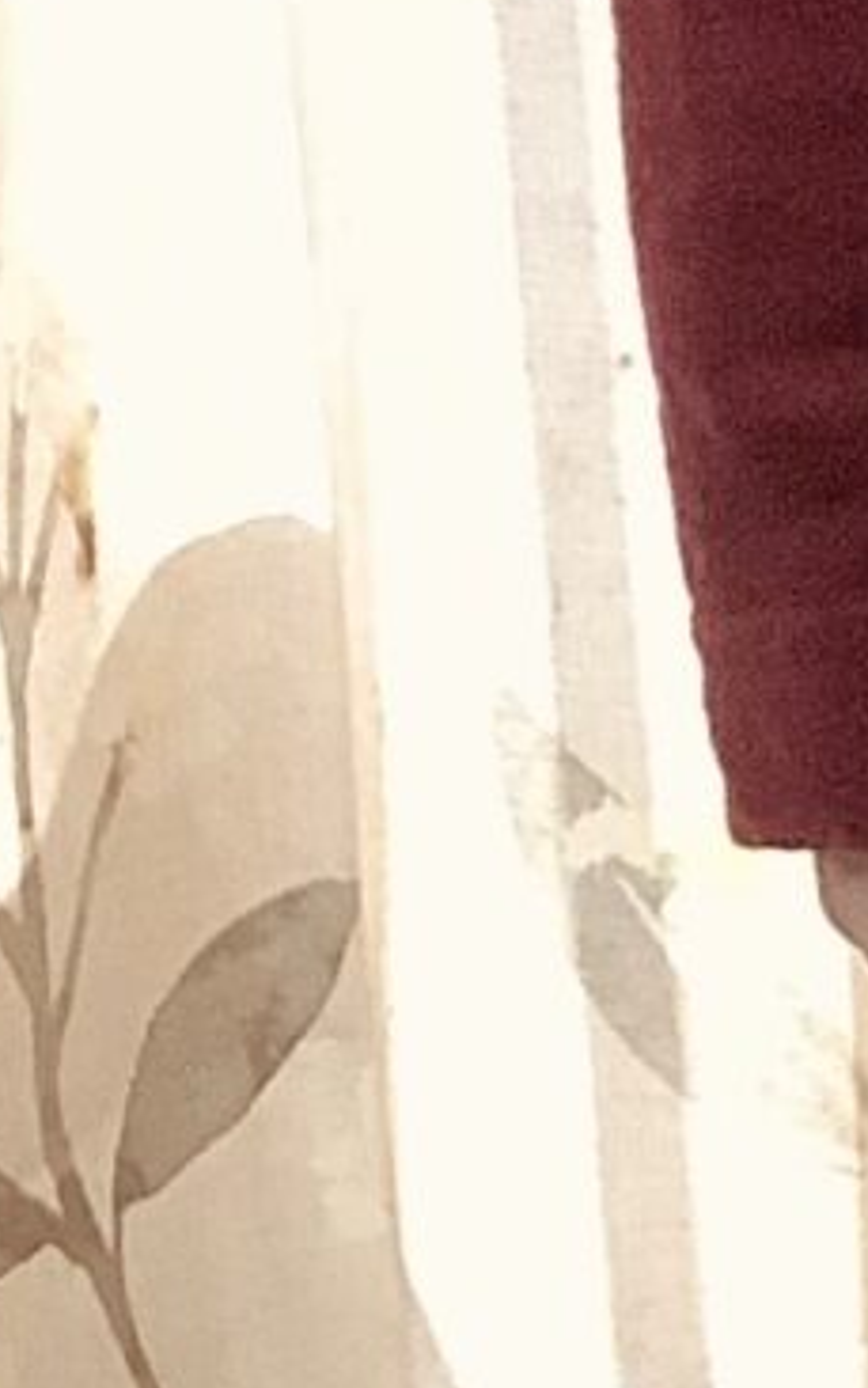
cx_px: 2733
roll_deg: +1.8
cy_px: -421
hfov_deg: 5.3
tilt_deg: -17.6
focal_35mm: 230
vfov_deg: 9.0
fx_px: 8699
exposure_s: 1/60
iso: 160
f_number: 2.4
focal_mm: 3.3
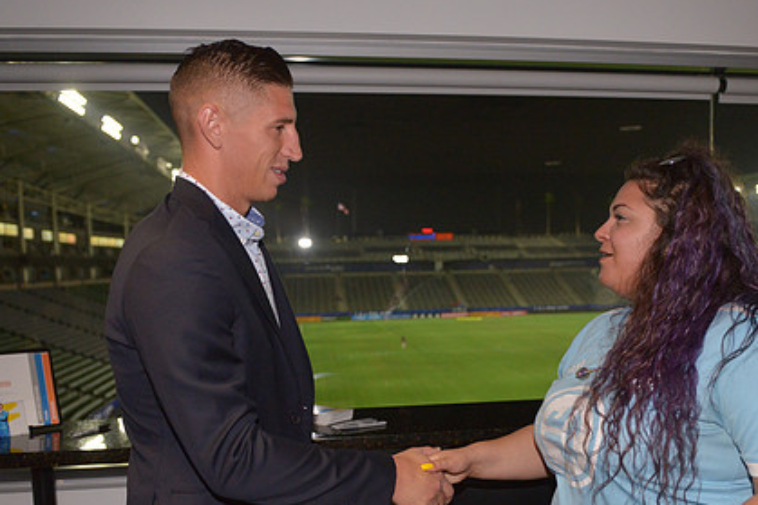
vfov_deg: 36.4
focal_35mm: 36
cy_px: 339
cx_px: 418
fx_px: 758
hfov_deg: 53.1
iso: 2500
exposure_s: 1/1600
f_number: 3.2
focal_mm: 26
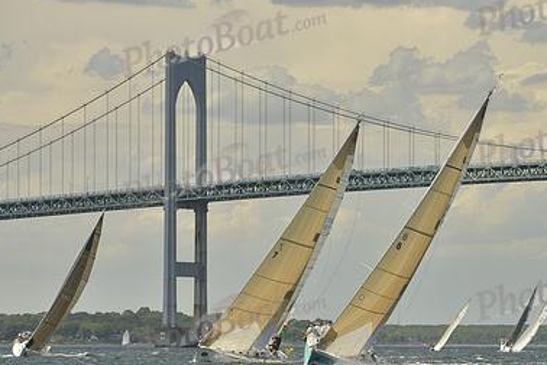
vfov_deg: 6.4
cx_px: 402
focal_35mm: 215
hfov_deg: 9.6
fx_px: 3267
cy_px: 228
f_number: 9
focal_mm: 140
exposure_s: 1/1600
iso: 280
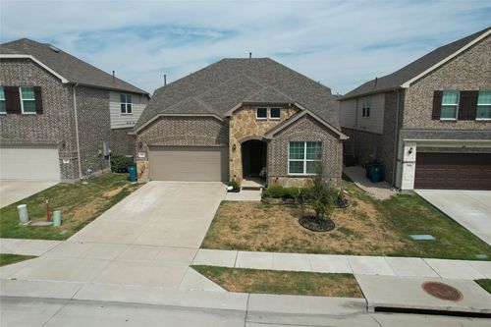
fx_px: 300
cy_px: 164
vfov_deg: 57.2
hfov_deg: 78.6
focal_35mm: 22
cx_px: 246
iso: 110
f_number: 2.8
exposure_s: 1/3000
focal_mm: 8.38
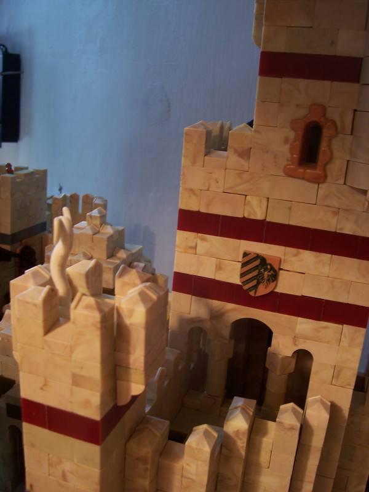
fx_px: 483
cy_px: 246
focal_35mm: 34
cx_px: 184
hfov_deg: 41.8
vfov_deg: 54.0
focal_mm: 5.6
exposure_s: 1/45
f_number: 2.7
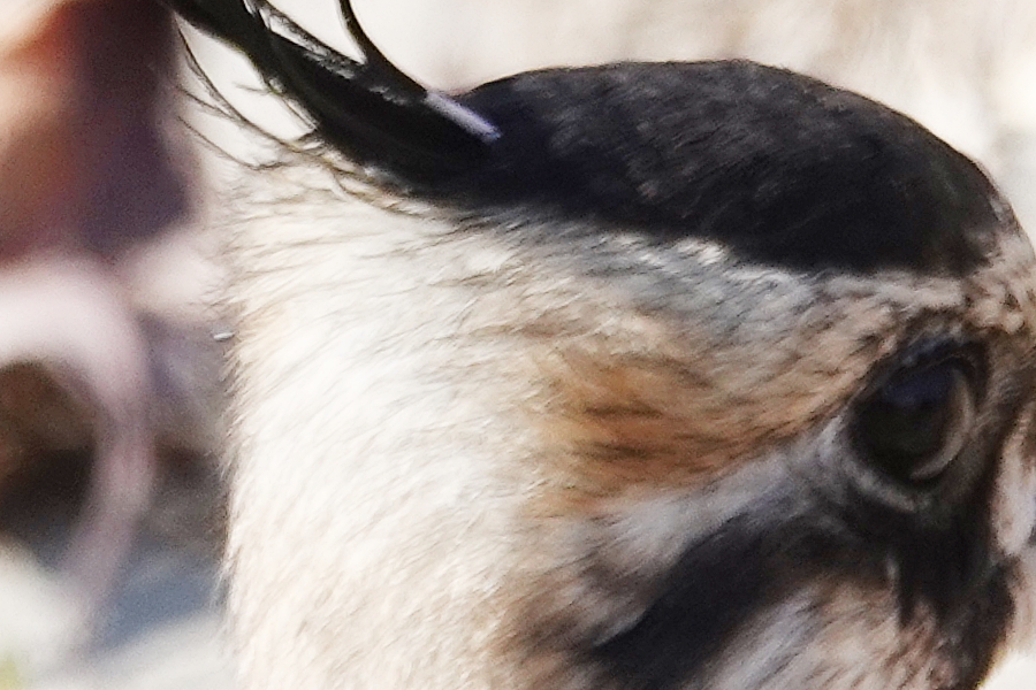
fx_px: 71162
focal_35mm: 2473
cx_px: 798
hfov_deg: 0.8
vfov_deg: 0.6
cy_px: 873
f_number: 4
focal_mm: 220
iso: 100
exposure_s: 1/400
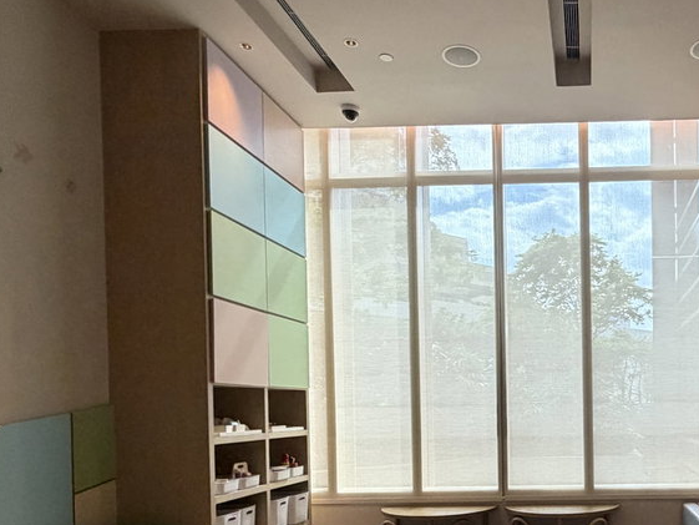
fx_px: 626
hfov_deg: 53.6
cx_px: 580
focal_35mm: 31
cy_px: 415
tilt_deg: +0.1
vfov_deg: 43.5
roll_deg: +1.8
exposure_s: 1/77
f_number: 2.2
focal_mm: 2.22
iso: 320
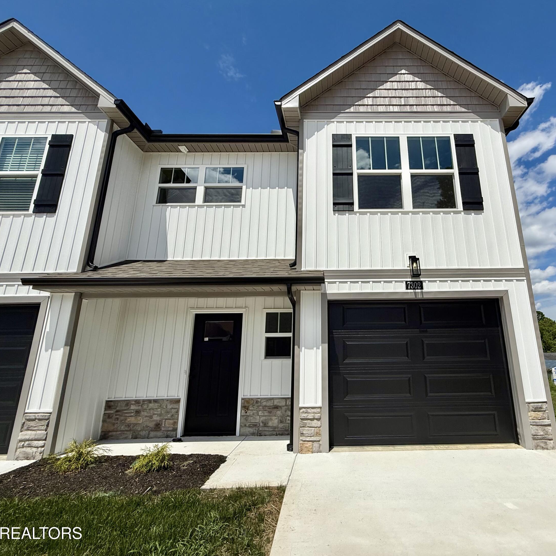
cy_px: 273
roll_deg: +0.9
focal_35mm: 17
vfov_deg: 84.0
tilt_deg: +15.8
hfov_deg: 82.6
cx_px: 343
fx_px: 309
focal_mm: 2.22
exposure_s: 1/6173
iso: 50
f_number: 2.2
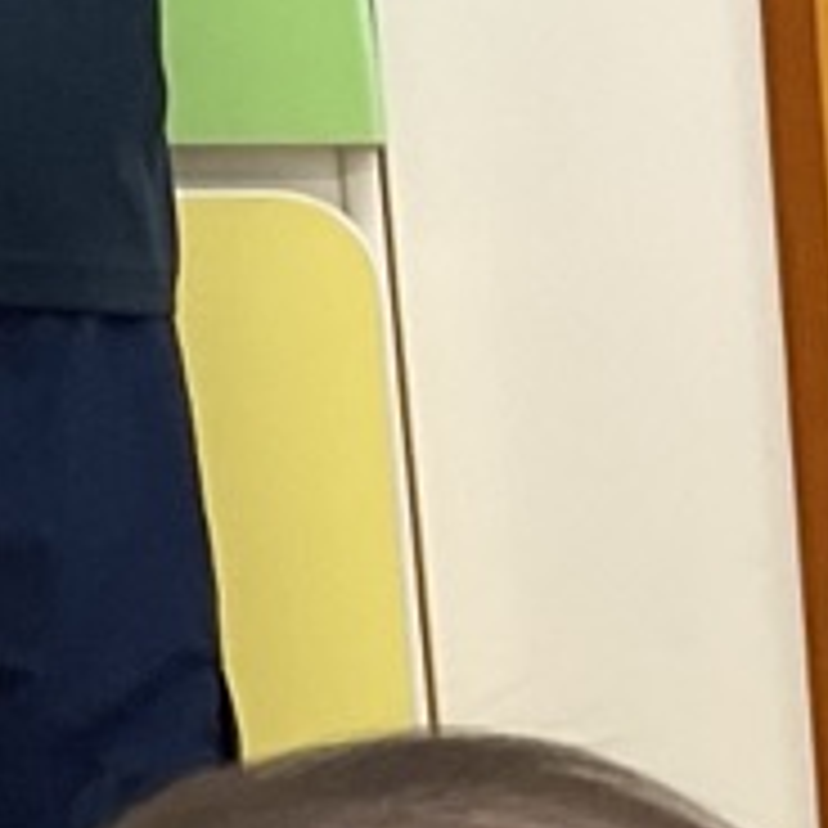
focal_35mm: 195
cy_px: 2205
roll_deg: +2.1
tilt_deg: -16.7
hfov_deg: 8.5
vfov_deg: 8.1
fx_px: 5277
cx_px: 1629
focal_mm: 3
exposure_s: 1/120
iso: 64
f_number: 1.8
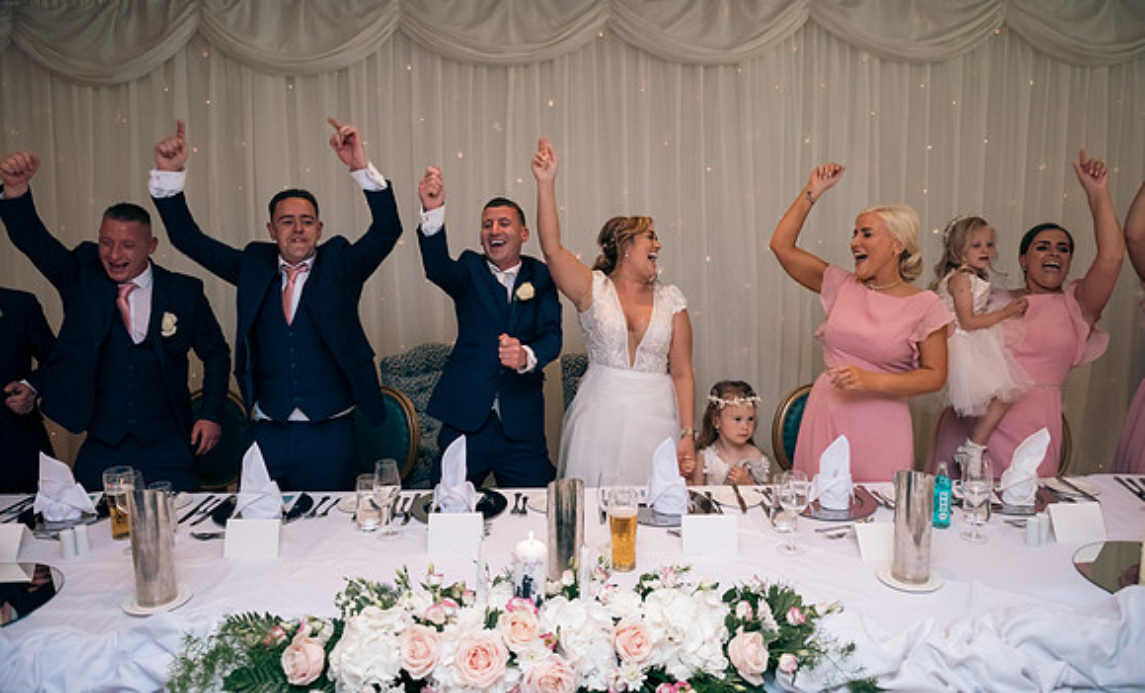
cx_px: 572
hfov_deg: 73.7
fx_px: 763
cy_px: 311
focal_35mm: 25
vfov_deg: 48.8
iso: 640
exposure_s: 1/160
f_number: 3.5
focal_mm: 24
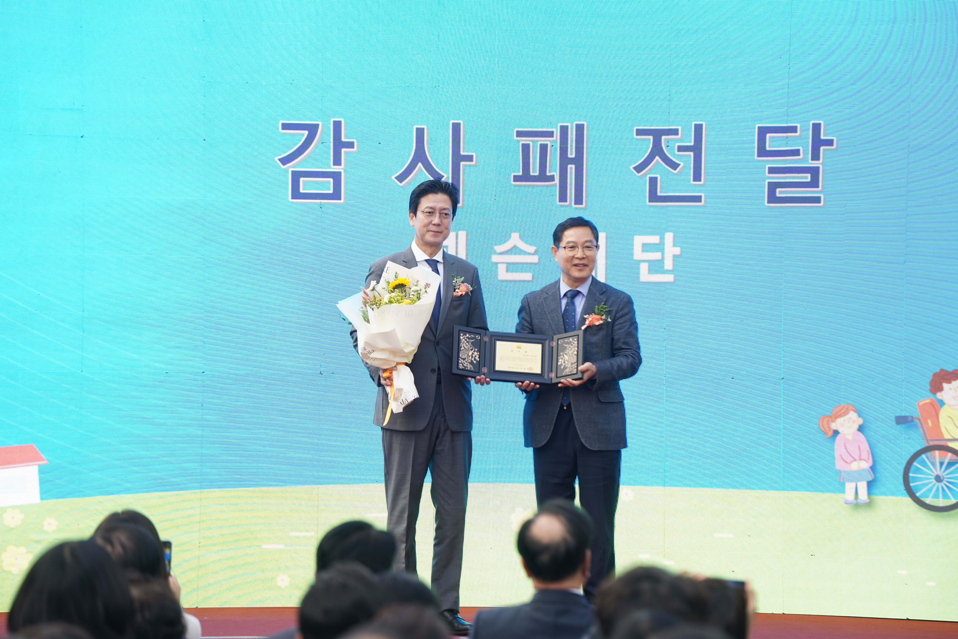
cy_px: 320
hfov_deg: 11.4
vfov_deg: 7.6
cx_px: 479
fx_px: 4790
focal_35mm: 180
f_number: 4
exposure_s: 1/160
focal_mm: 180
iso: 125
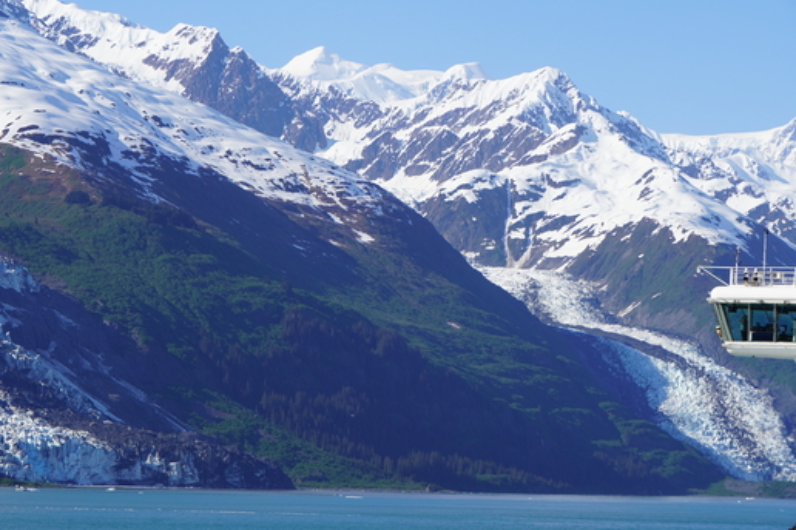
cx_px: 379
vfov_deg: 10.8
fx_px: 2808
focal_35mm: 127
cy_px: 247
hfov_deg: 16.1
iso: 100
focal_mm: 78
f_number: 9.5
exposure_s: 1/250
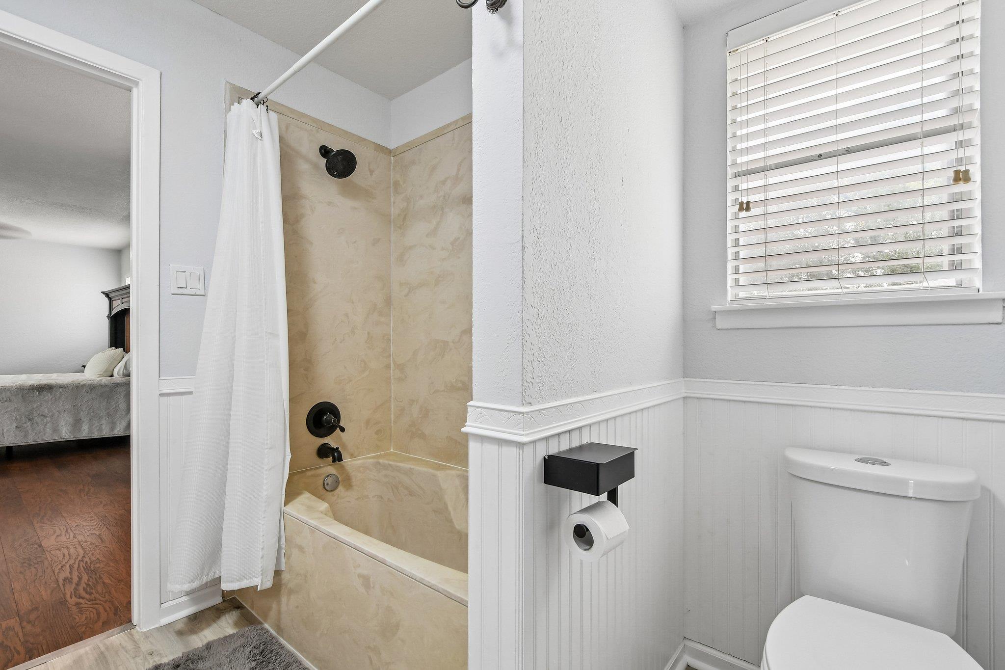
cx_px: 502
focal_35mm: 15
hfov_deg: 100.4
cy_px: 335
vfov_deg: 77.3
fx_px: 419
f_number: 7.1
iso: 400
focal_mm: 10
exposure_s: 1/60
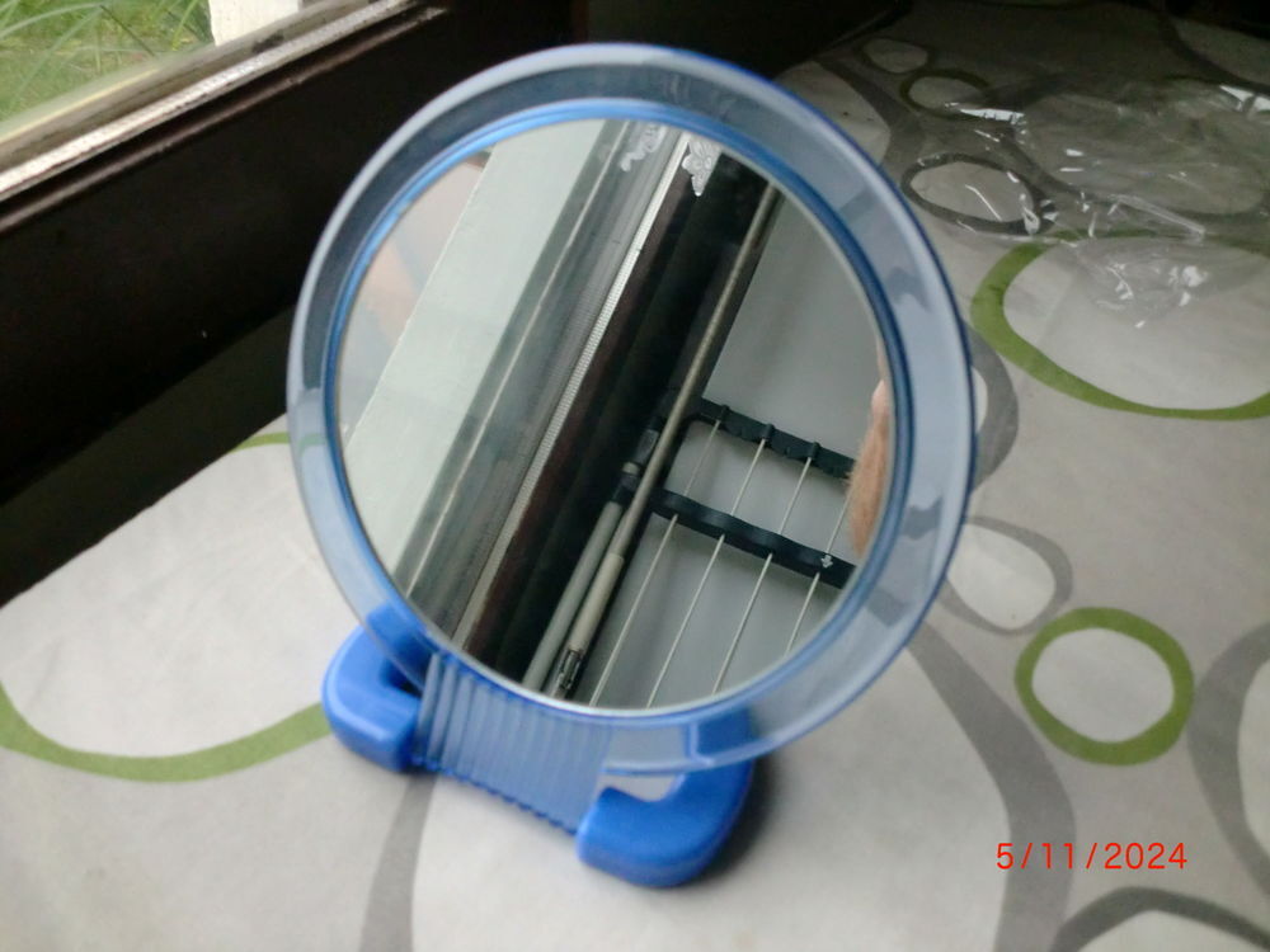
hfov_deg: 52.6
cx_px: 635
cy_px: 476
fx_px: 1284
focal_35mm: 35
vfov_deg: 40.7
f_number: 3.1
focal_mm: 6.3
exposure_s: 1/60
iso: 400
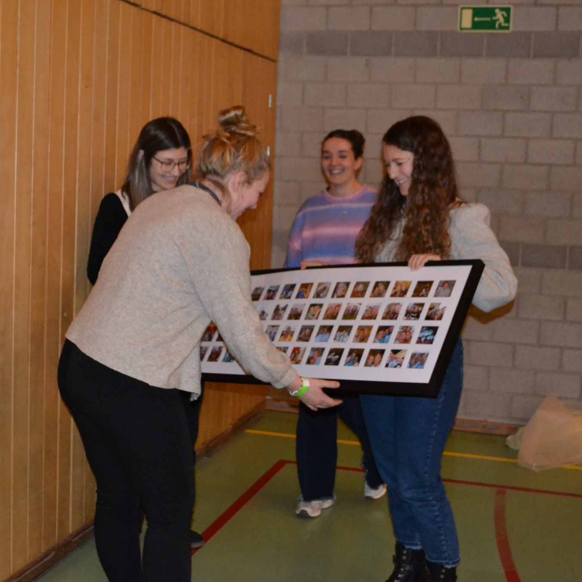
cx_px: 275
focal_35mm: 50
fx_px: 951
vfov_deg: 34.0
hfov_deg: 34.0
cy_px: 292
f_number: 4.2
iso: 3200
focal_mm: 26
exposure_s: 1/60
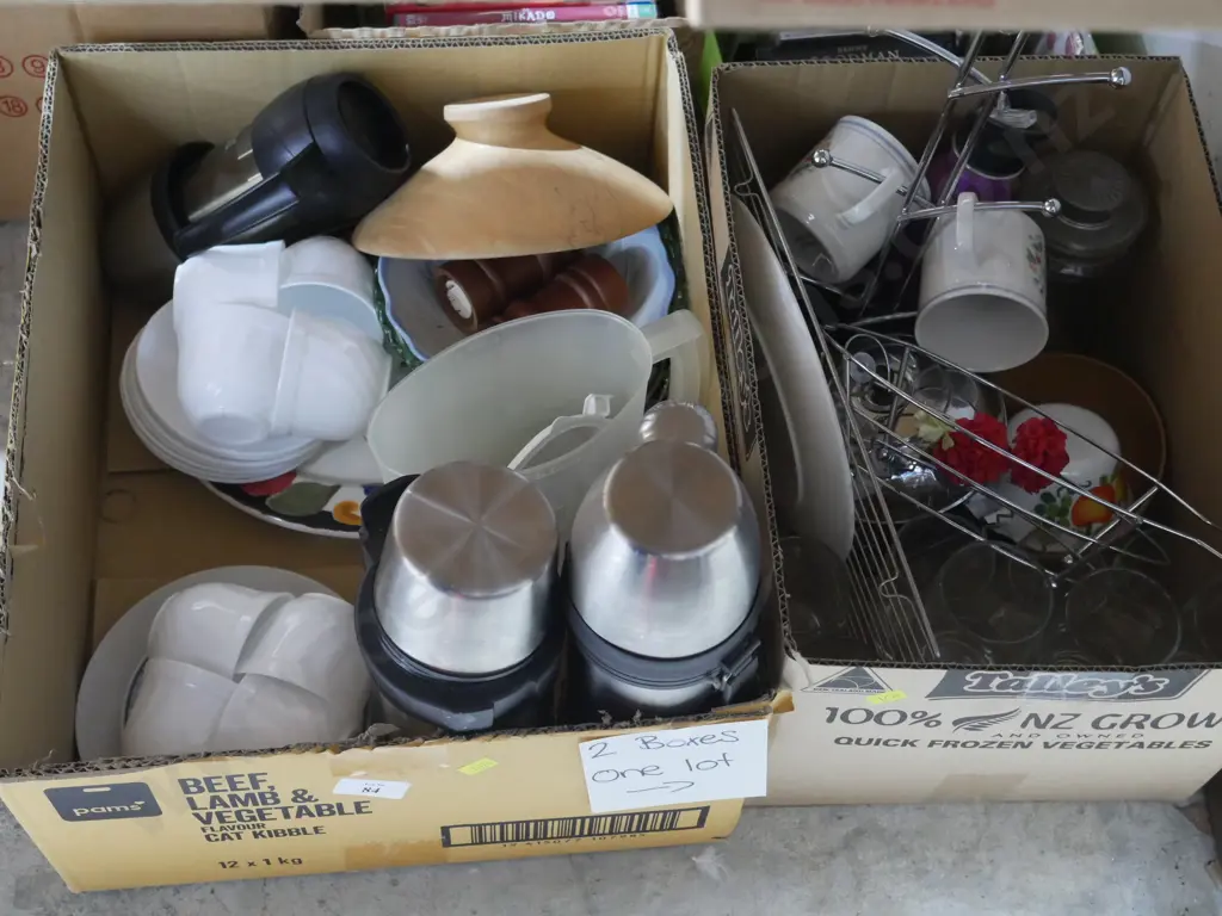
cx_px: 611
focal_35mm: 48
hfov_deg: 39.7
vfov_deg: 30.3
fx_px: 1694
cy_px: 458
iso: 3200
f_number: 5.2
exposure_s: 1/15
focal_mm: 24
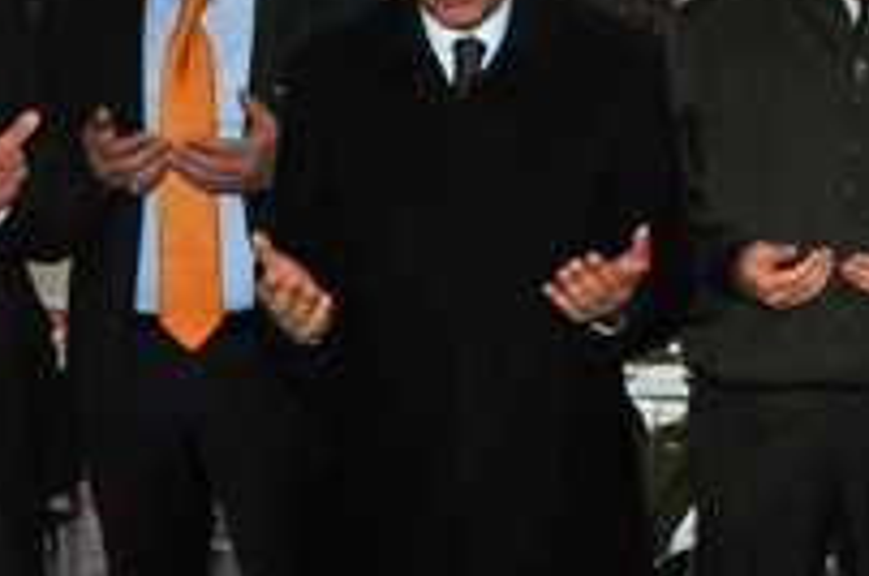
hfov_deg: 33.0
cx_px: 619
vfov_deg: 22.5
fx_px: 1446
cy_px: 193
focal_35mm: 60
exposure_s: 1/60
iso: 800
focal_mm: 18
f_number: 5
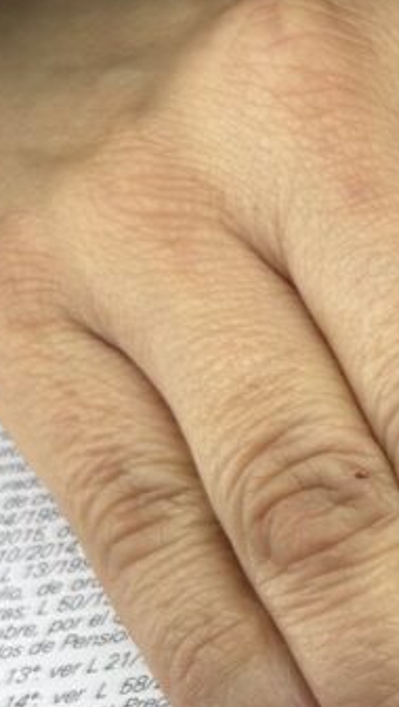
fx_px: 2328
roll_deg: -9.0
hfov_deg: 9.2
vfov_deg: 17.1
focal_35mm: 124
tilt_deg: -43.4
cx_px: 775
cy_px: 569
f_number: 1.78
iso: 80
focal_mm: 6.86
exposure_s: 1/407
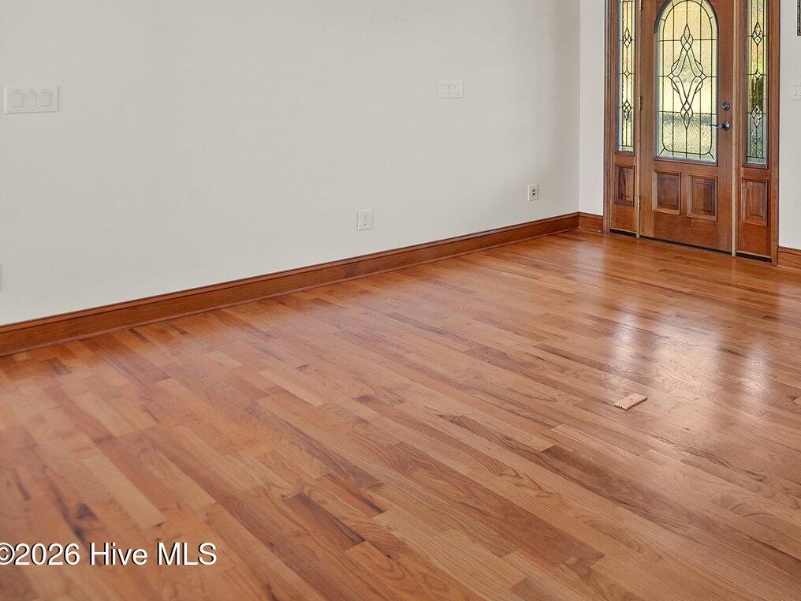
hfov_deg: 48.4
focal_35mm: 31
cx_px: 795
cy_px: 66
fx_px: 717
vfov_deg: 42.0
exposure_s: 1/20
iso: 400
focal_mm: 16
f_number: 4
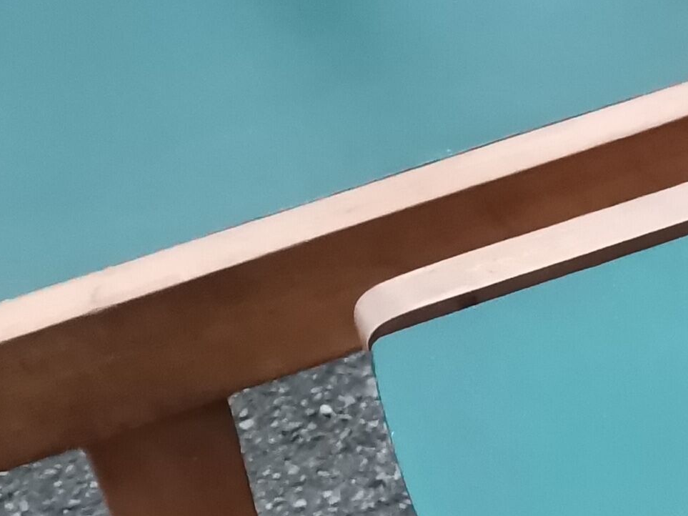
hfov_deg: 15.8
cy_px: 772
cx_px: 1207
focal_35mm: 108
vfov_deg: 13.0
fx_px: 2146
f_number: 1.8
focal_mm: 4.75
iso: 1000
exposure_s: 1/25
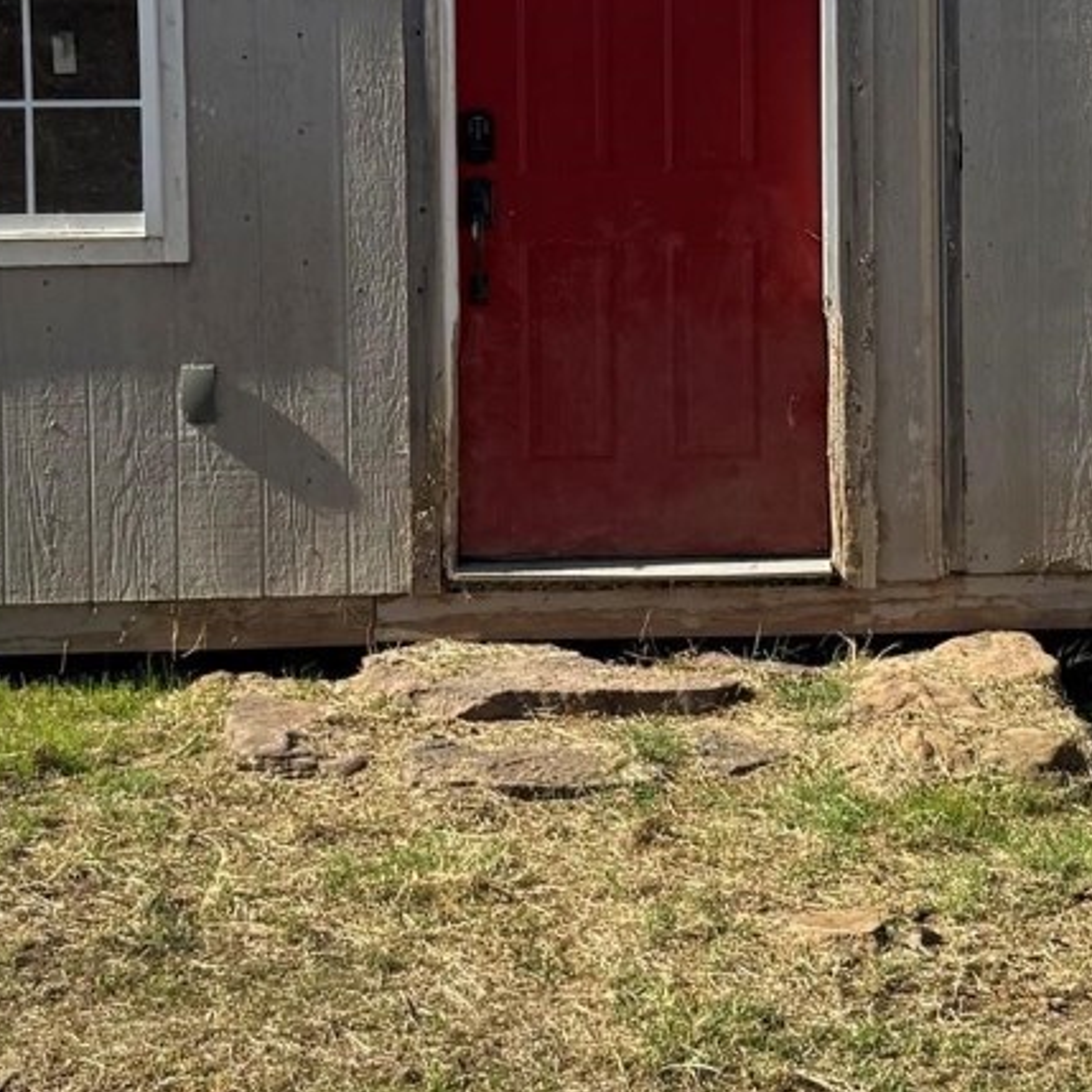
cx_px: 817
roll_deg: +1.1
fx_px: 2712
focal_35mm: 76
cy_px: 242
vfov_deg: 22.5
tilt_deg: -2.1
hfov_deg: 22.6
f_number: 1.78
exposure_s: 1/3145
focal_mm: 6.76
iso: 80
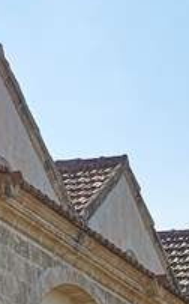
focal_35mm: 170
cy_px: 369
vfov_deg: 12.0
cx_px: -294
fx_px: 1403
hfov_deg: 7.2
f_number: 1.8
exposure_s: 1/2183
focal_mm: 3.95
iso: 50
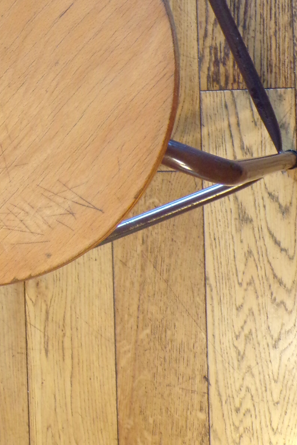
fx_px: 915
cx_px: 19
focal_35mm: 74
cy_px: 66
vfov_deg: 26.6
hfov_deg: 18.1
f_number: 3.3
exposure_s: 1/14
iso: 400
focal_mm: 6.6
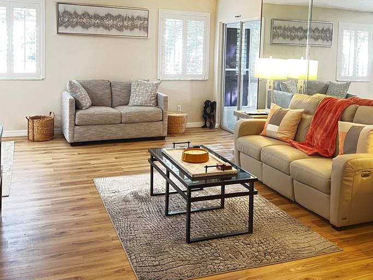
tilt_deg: -4.3
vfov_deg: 36.2
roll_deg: -2.1
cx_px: 218
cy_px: 82
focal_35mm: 39
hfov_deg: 47.7
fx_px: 420
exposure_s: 1/60
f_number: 1.5
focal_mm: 5.7
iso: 400
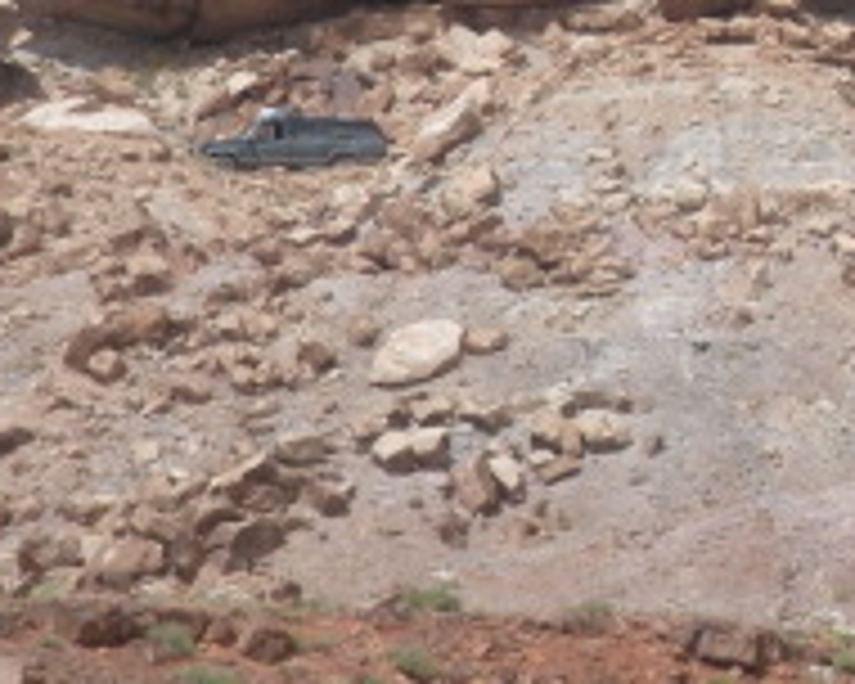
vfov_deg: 3.1
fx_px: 12576
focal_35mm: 497
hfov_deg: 3.9
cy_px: 90
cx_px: 1372
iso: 64
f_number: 5.3
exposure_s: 1/467
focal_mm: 21.2
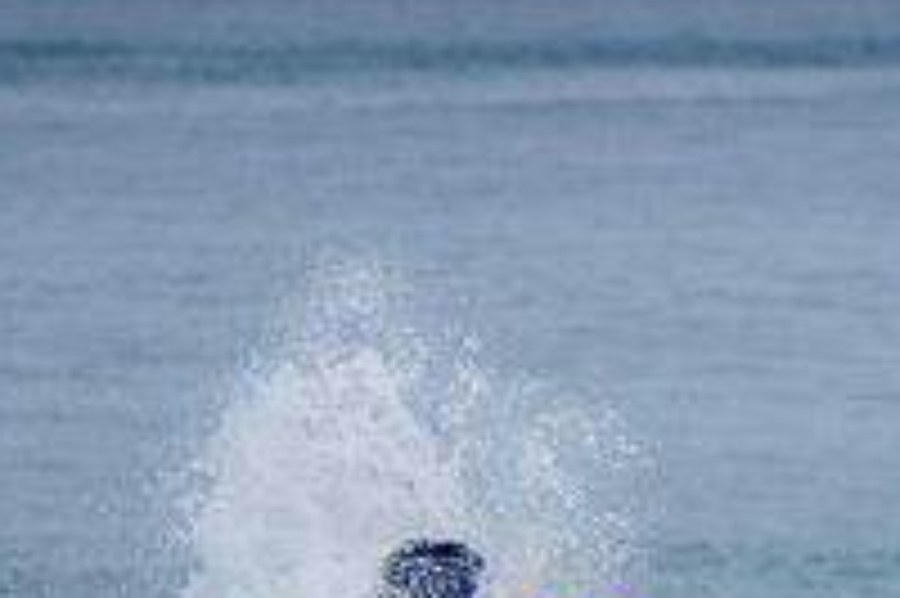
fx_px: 36219
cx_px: 675
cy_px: 807
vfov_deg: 0.9
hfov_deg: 1.4
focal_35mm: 1450
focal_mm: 500
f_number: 5.6
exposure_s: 1/2000
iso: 160
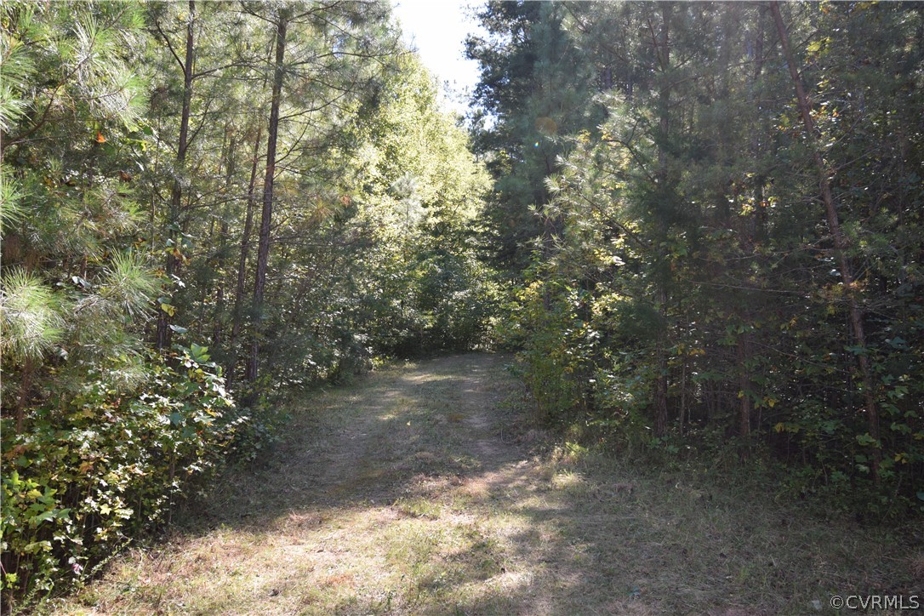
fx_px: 770
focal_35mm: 30
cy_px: 308
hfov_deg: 61.9
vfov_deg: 43.6
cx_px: 462
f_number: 5.6
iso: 220
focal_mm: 20
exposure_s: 1/125
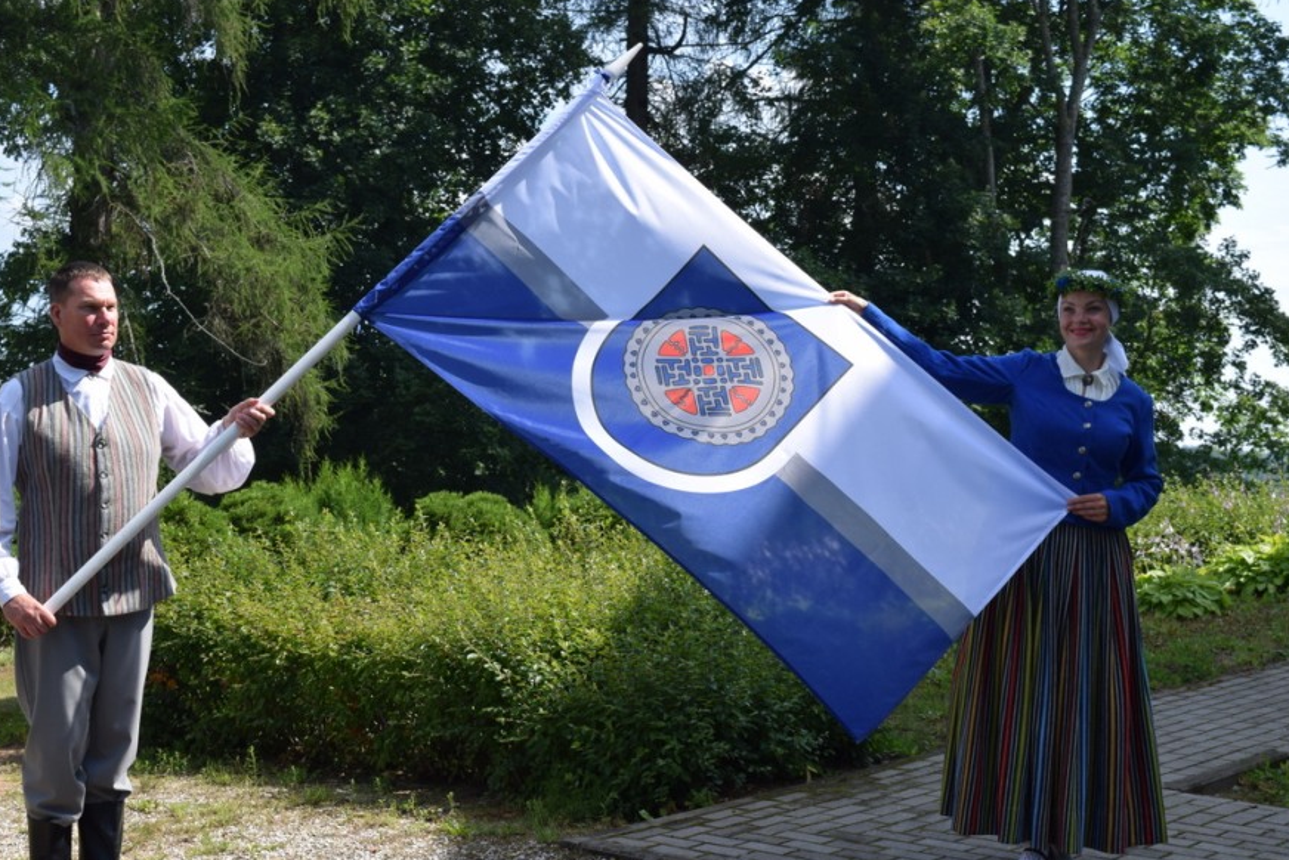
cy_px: 477
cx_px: 594
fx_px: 1955
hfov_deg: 36.5
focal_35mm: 55
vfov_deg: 24.8
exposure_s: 1/250
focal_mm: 31
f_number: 8
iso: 200
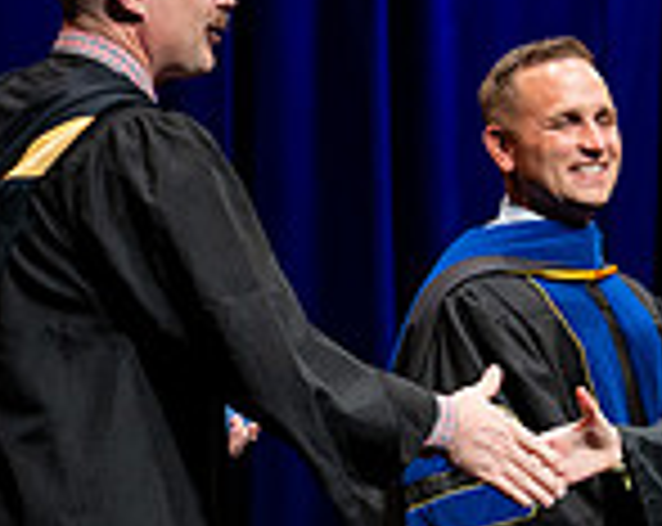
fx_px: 5084
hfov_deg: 7.4
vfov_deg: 5.9
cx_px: 486
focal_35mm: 260
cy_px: 654
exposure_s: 1/250
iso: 500
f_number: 2.8
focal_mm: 70
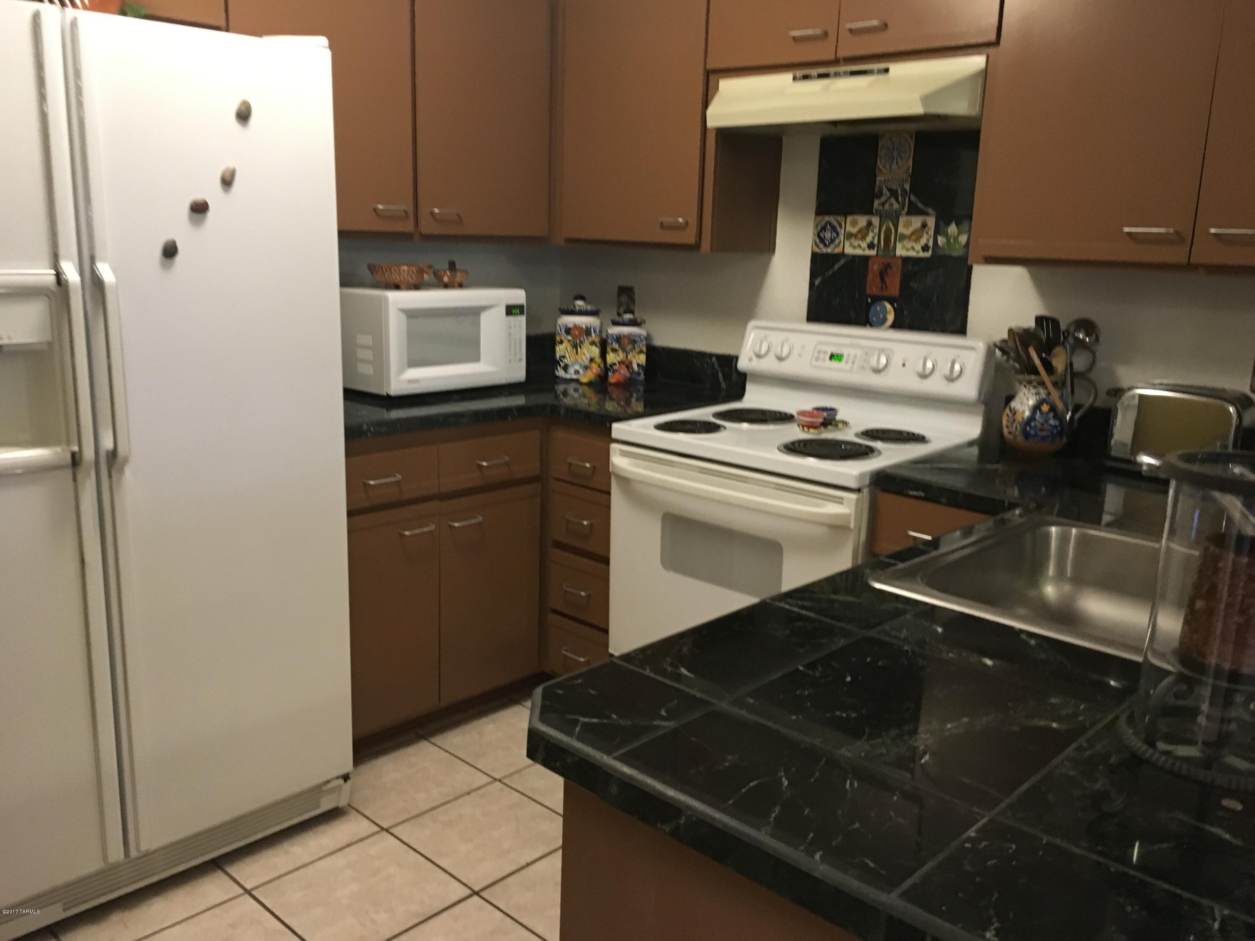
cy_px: 470
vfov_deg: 48.2
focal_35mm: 29
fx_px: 1051
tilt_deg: -7.5
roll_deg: -1.2
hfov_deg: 61.7
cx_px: 628
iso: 200
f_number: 2.2
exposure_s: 1/20
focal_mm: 4.15
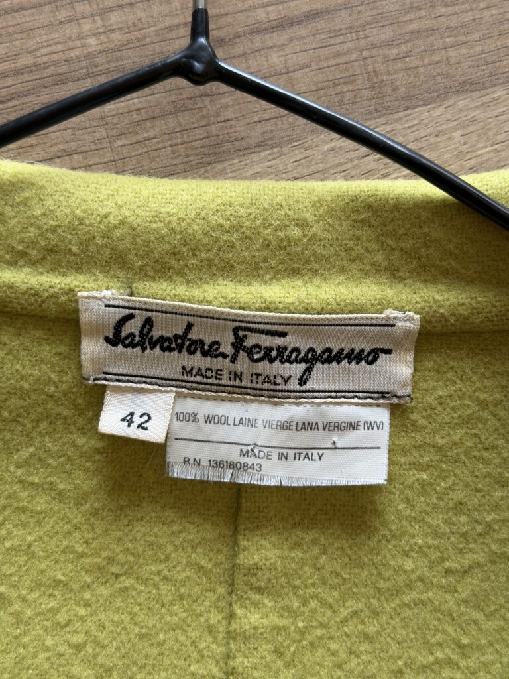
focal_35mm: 48
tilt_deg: -85.6
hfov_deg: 30.3
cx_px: 254
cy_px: 340
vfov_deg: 39.7
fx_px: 941
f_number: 1.78
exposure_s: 1/106
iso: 100
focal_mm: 6.76
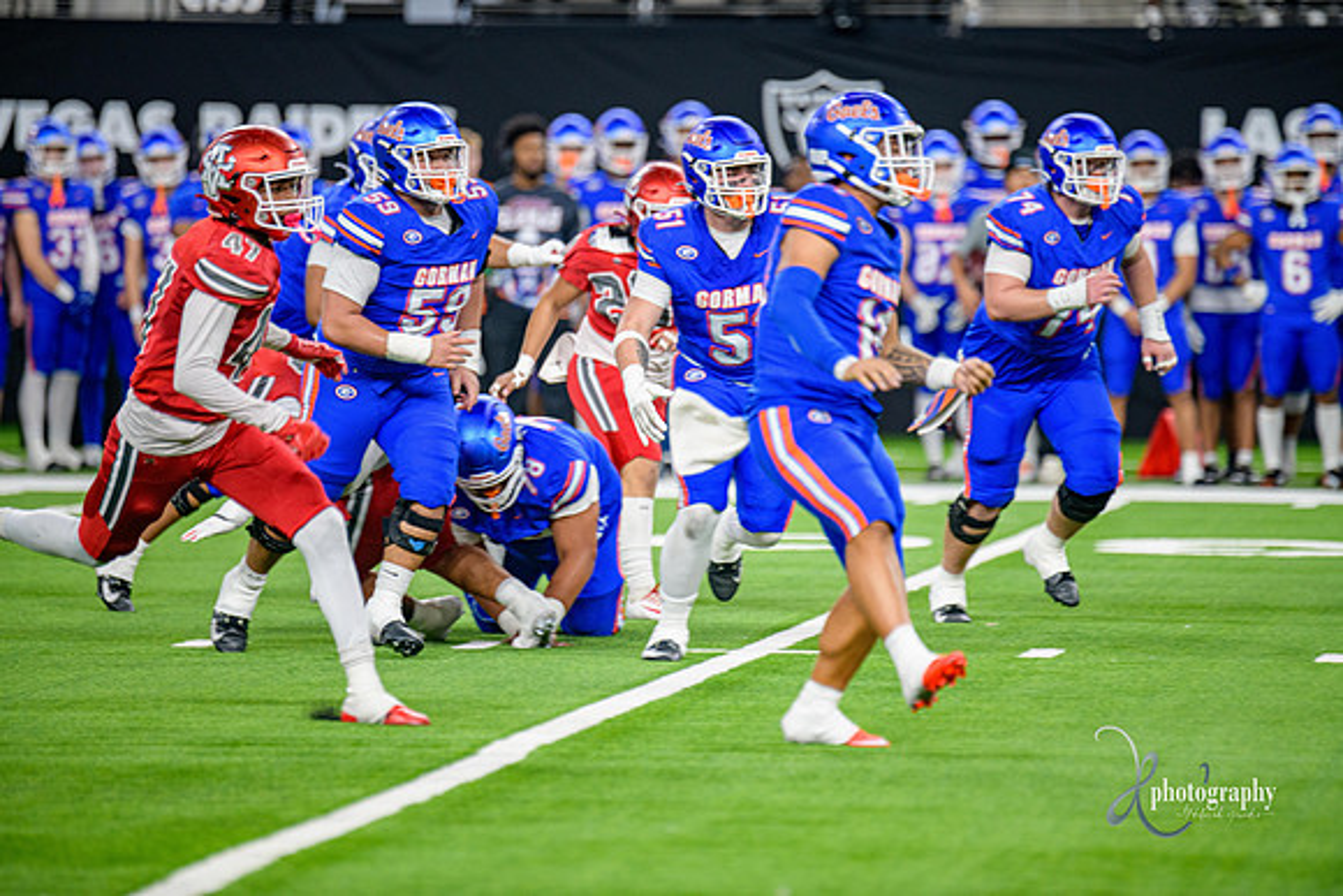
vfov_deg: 4.6
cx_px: 672
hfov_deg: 6.9
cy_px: 448
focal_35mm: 300
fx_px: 11194
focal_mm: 300
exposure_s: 1/400
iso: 1000
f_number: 2.8
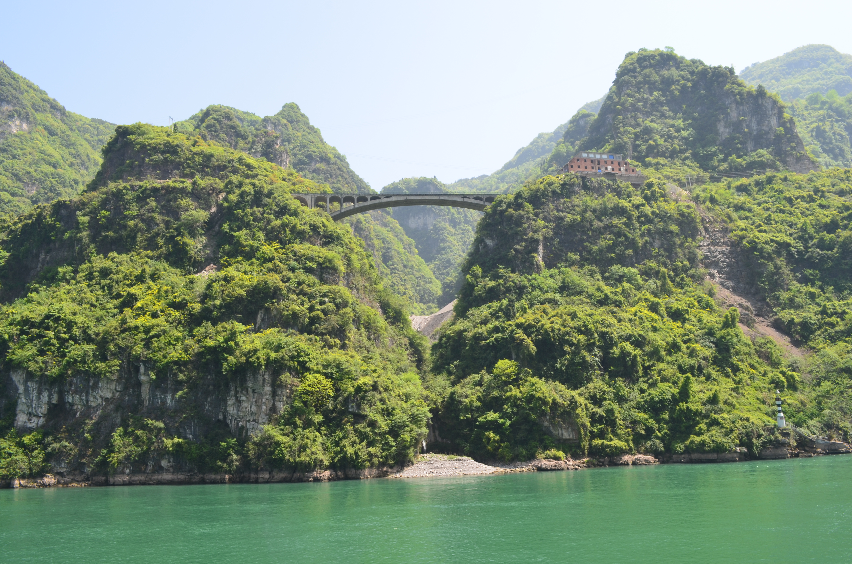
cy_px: 282
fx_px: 638
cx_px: 426
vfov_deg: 47.7
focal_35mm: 27
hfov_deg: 67.5
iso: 200
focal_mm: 18
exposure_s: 1/125
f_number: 11
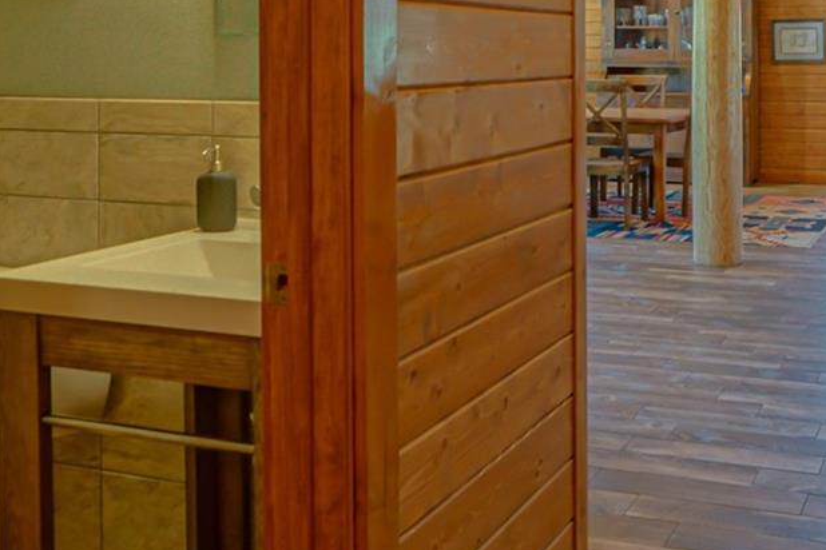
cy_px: 63
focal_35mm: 44
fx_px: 1009
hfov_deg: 43.4
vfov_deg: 29.4
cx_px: 596
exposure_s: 1/3
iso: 400
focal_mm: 17
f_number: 11
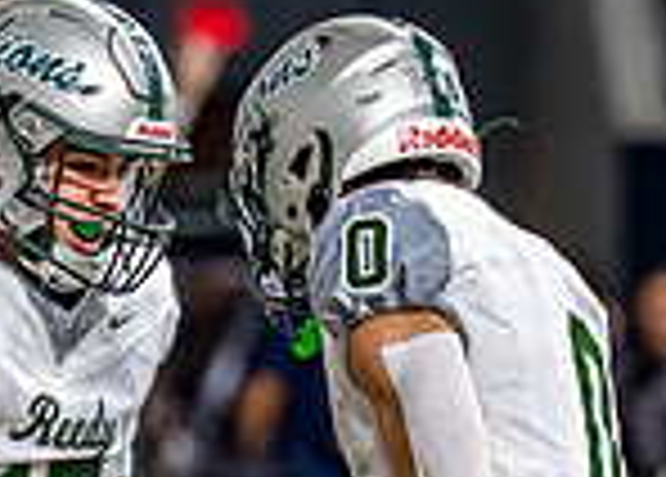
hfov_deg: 2.2
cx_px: 343
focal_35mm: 901
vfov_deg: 1.6
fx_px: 17058
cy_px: 630
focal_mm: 168
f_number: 2.8
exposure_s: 1/1600
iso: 4000
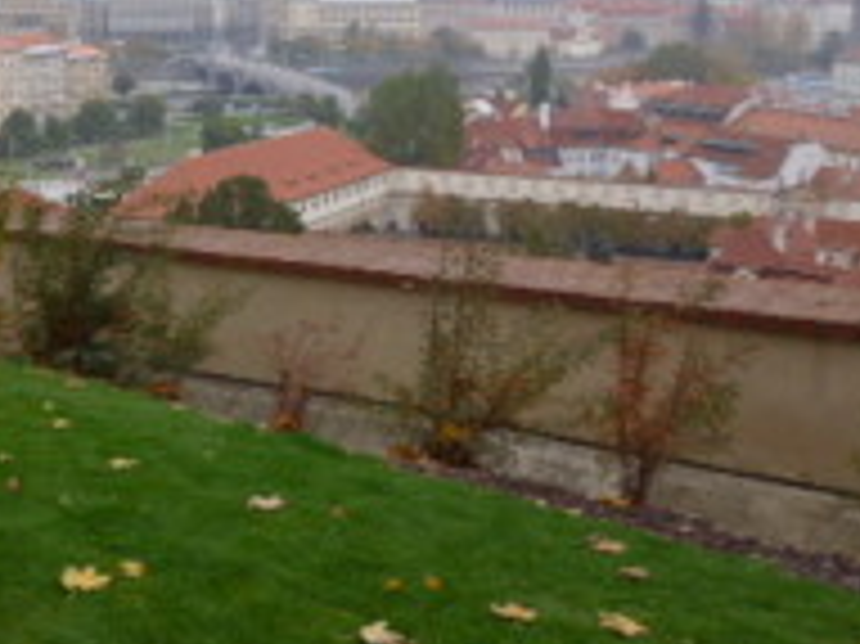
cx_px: 27
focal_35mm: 59
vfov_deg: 24.5
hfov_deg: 30.7
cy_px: 144
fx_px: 1465
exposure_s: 1/100
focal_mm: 4.5
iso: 80
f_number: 3.5
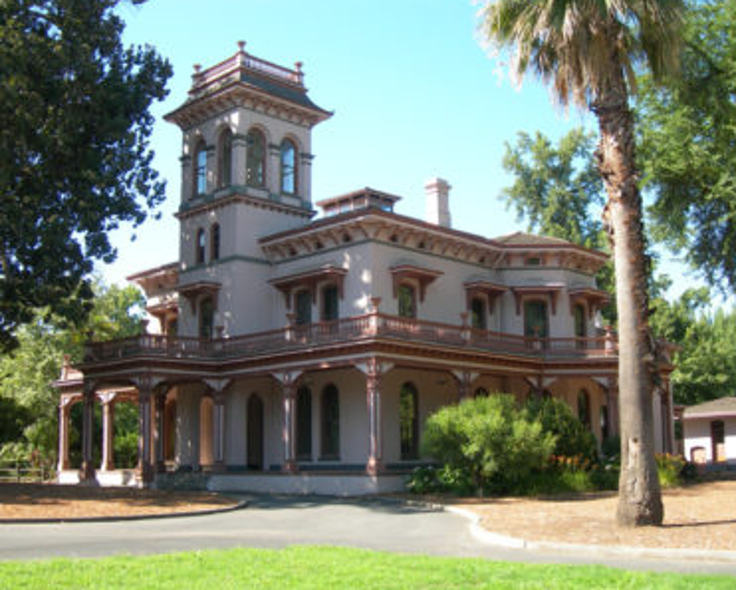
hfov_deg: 43.8
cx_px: 385
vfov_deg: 35.7
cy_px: 305
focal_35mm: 42
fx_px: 915
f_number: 2.8
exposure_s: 1/280
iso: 50
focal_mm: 7.8
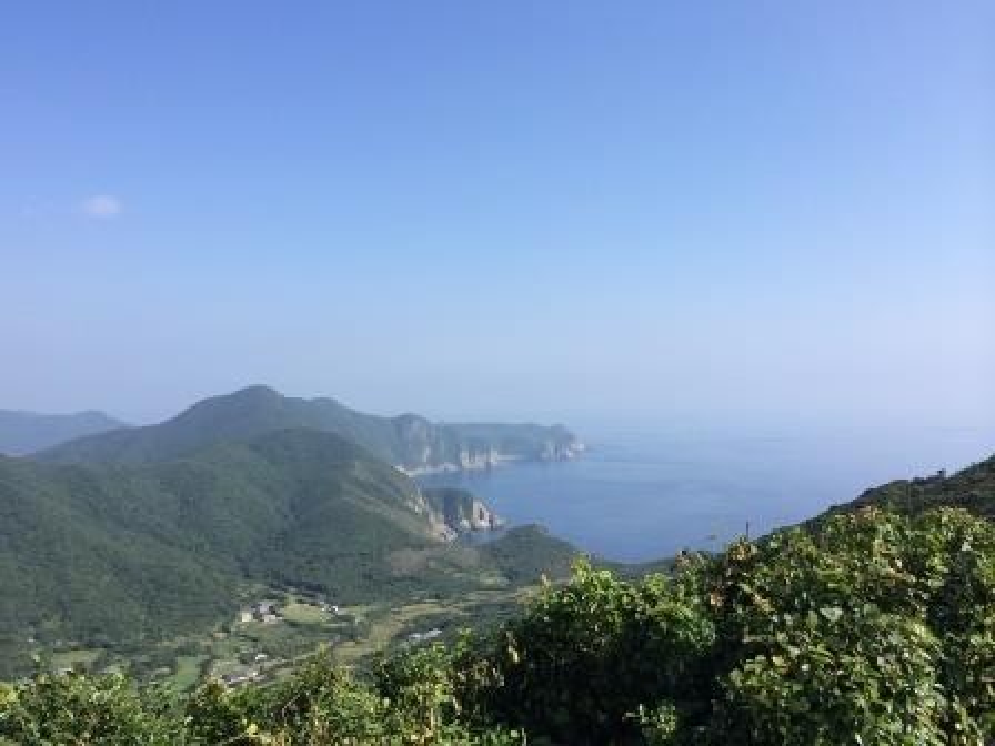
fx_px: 862
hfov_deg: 60.0
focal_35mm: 30
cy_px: 373
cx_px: 498
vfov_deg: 46.8
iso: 40
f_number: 2.2
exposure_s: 1/2160
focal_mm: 4.12
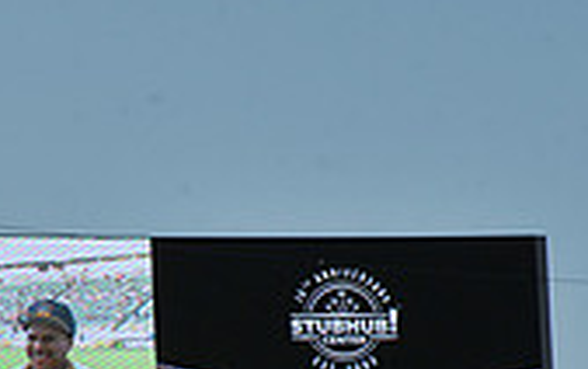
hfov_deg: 5.7
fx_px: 5887
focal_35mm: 367
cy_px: 407
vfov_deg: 3.6
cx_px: -87
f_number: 11
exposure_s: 1/500
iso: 400
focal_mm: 105
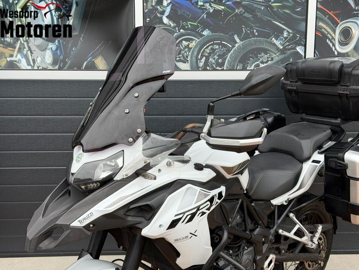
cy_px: 135
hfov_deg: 39.7
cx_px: 180
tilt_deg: -10.7
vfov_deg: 30.3
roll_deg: +0.7
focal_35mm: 48
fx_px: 498
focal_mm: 6.76
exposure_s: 1/496
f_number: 1.78
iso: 80
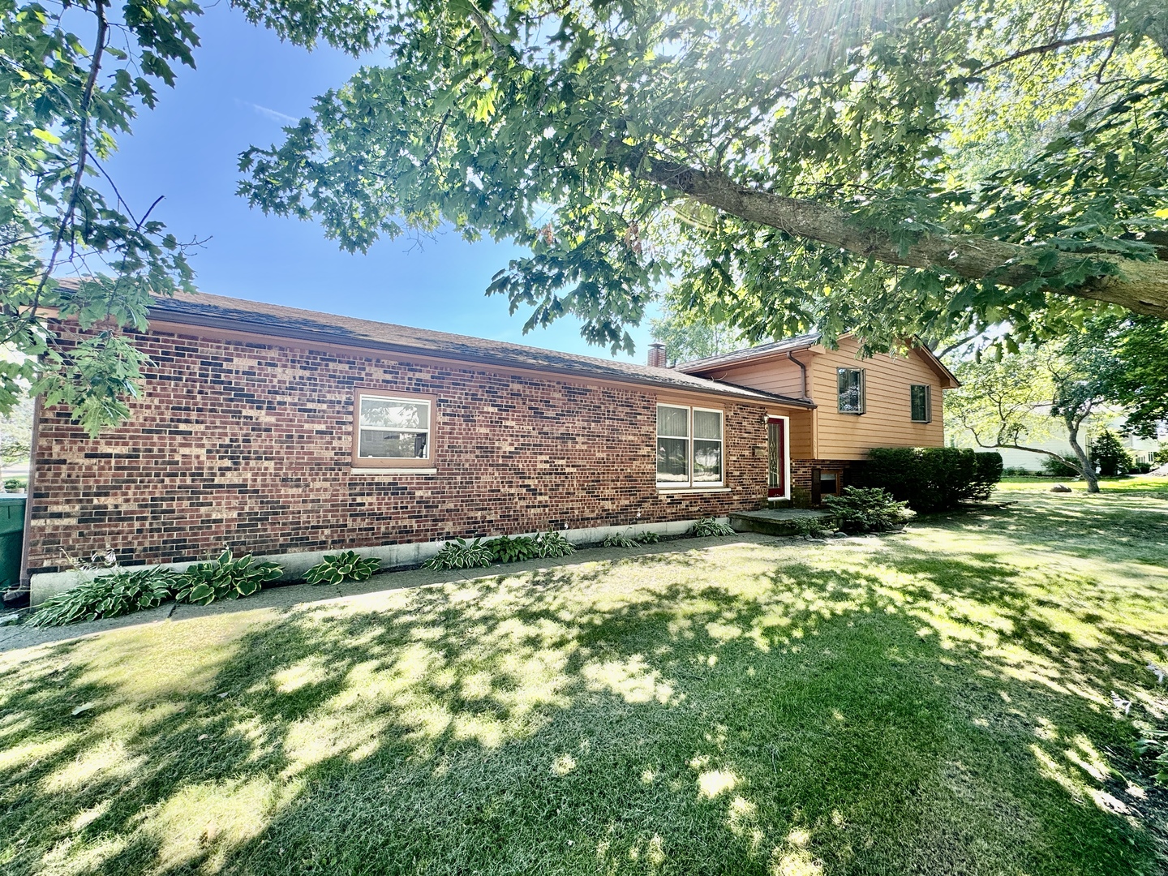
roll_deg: -0.6
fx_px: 472
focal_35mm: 14
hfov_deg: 102.1
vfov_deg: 85.7
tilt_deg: +2.4
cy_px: 438
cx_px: 584
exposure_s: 1/169
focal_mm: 2.22
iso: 40
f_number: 2.2
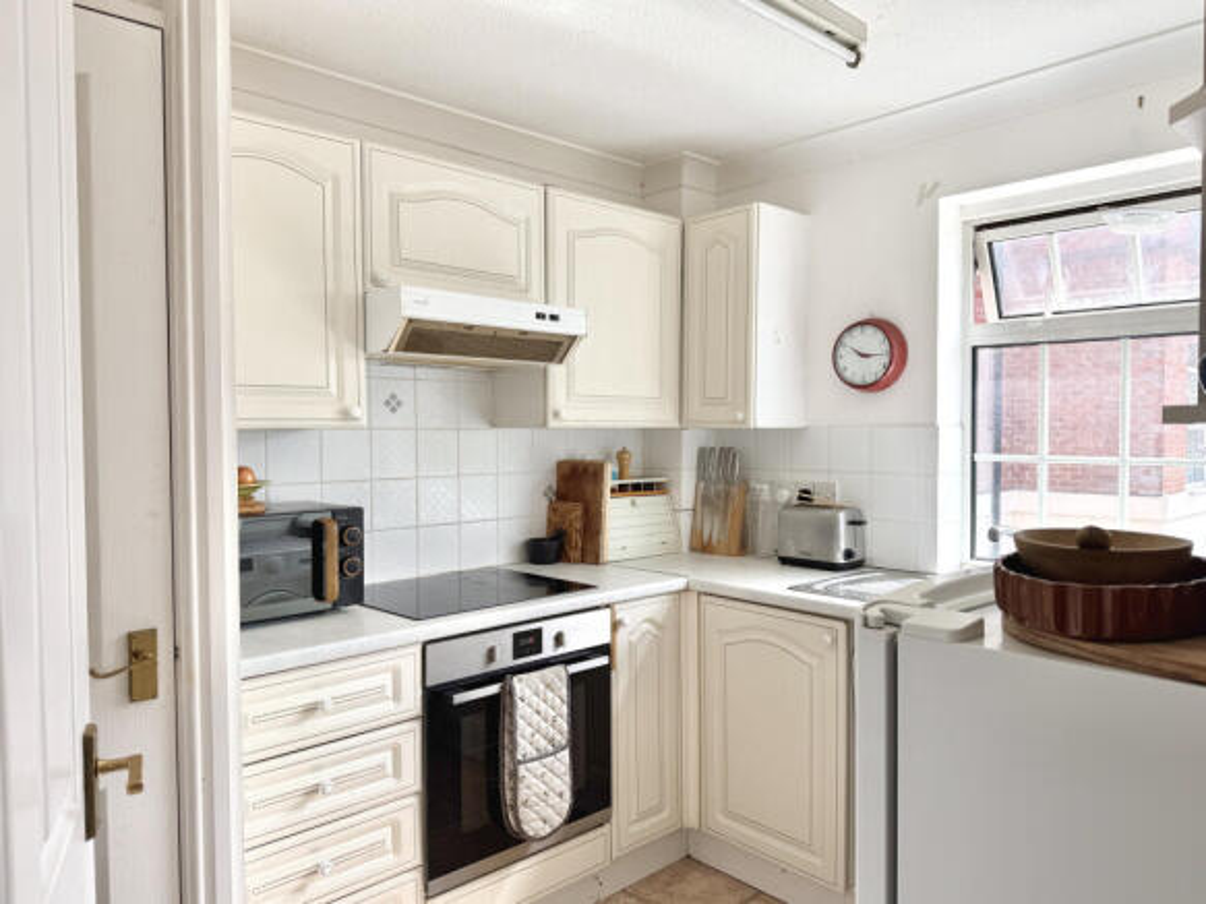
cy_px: 452
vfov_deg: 56.8
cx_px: 603
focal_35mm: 24
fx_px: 836
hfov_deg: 71.6
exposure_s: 1/517
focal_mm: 6.76
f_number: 1.78
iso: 80
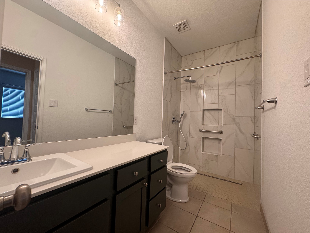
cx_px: 155
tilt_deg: +0.3
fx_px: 125
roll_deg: -2.3
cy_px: 116
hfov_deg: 102.1
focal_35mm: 14
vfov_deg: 85.7
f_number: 2.2
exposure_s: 1/120
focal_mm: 2.22
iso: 200
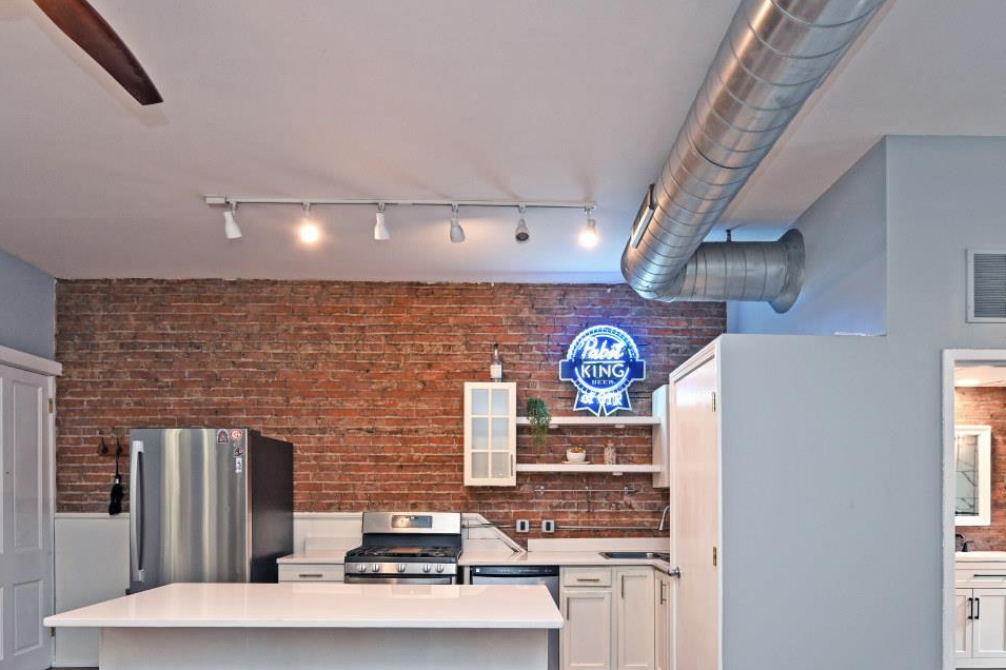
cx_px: 517
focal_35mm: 22
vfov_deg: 54.8
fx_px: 615
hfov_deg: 78.6
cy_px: 492
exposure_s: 1/60
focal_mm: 14
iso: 720
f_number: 4
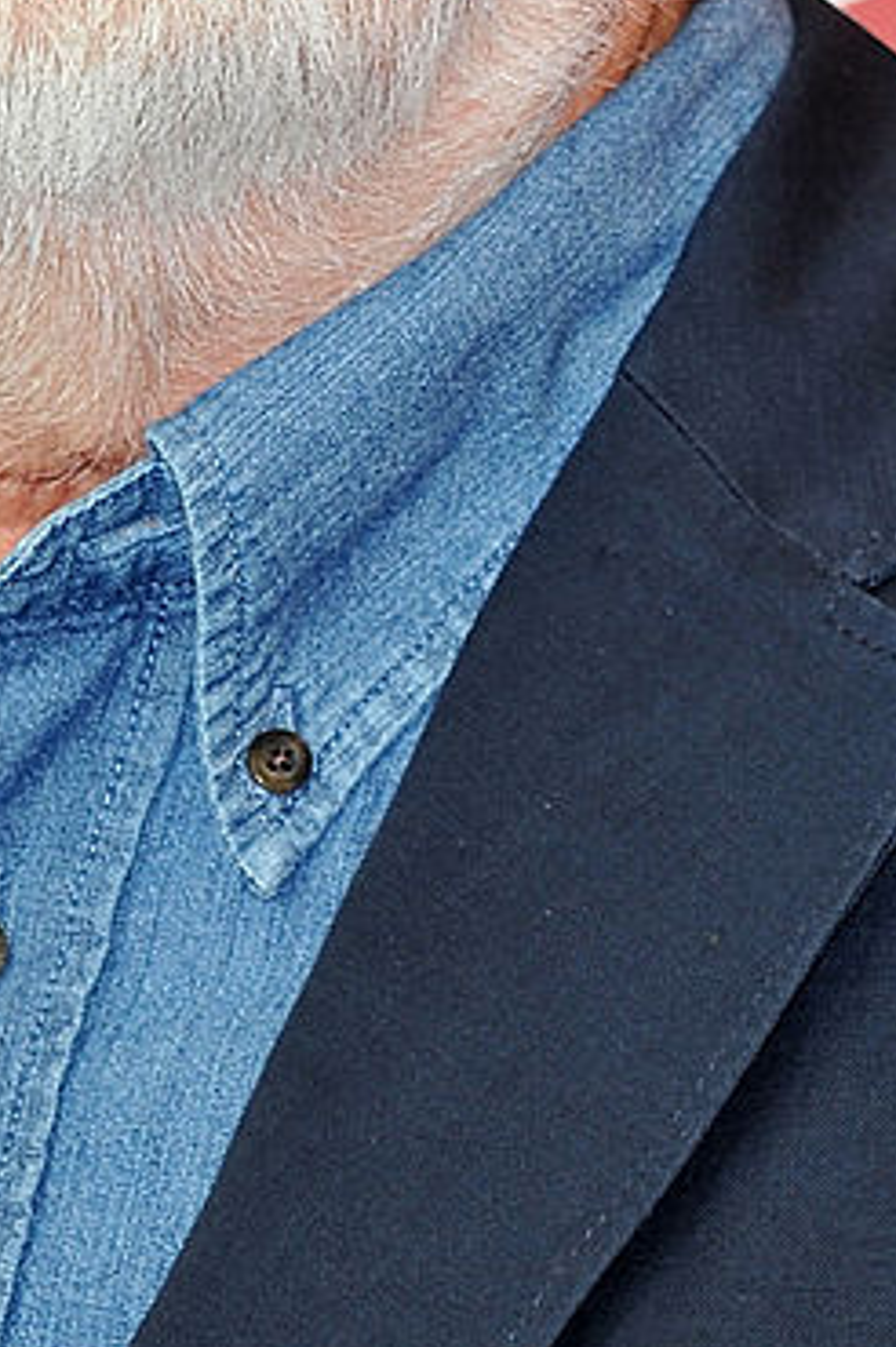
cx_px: 155
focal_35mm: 554
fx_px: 20720
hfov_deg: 2.5
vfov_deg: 3.7
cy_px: -346
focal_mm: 200
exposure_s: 1/160
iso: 400
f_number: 7.1
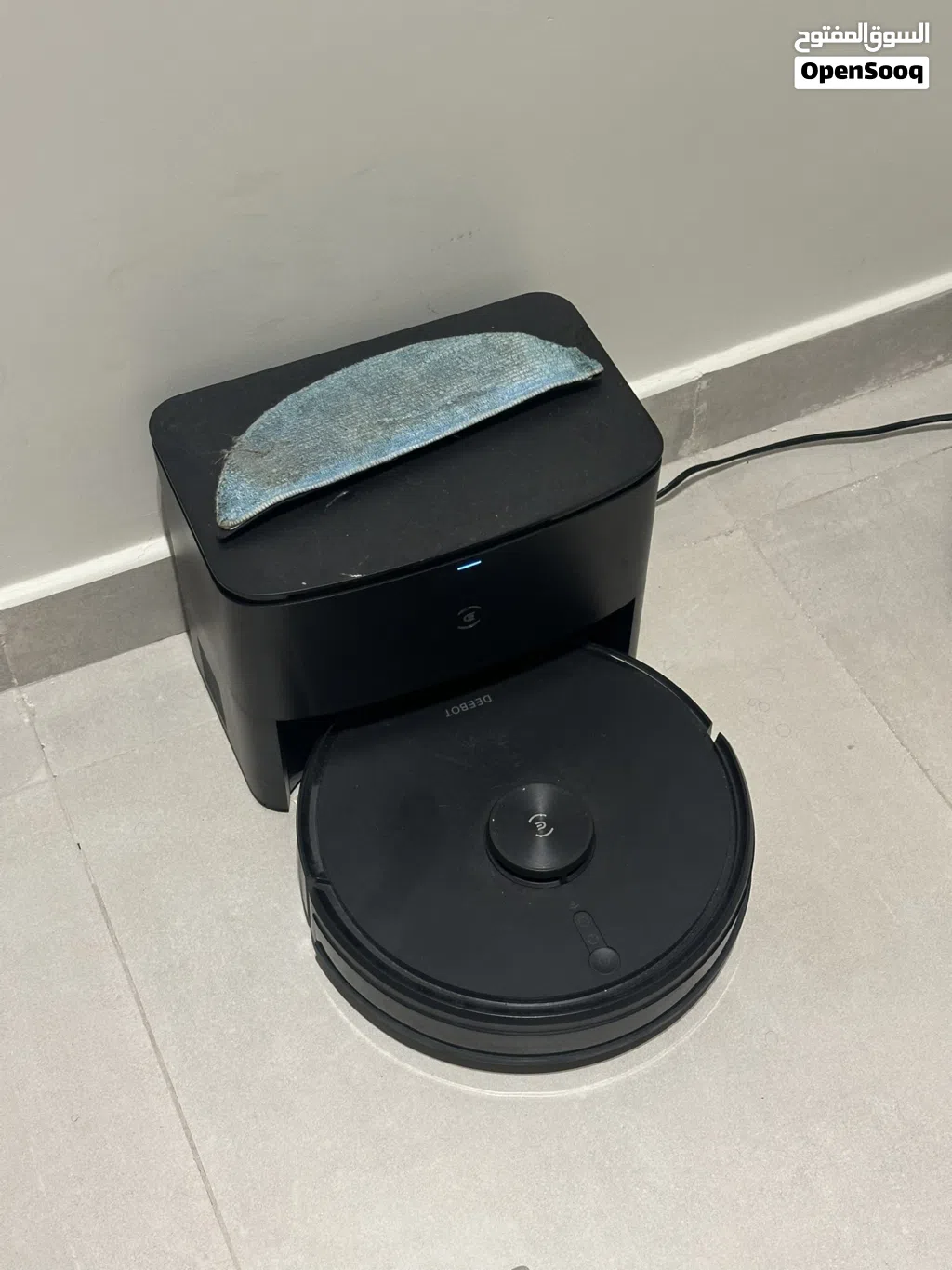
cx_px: 476
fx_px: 1760
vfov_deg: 39.7
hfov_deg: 30.3
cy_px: 635
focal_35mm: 48
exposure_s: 1/40
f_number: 1.78
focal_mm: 6.86
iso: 200
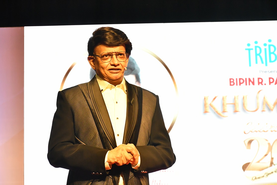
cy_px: 92
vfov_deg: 10.2
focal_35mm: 135
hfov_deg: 15.2
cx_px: 138
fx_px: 1039
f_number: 8
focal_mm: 90
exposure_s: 1/125
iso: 4500
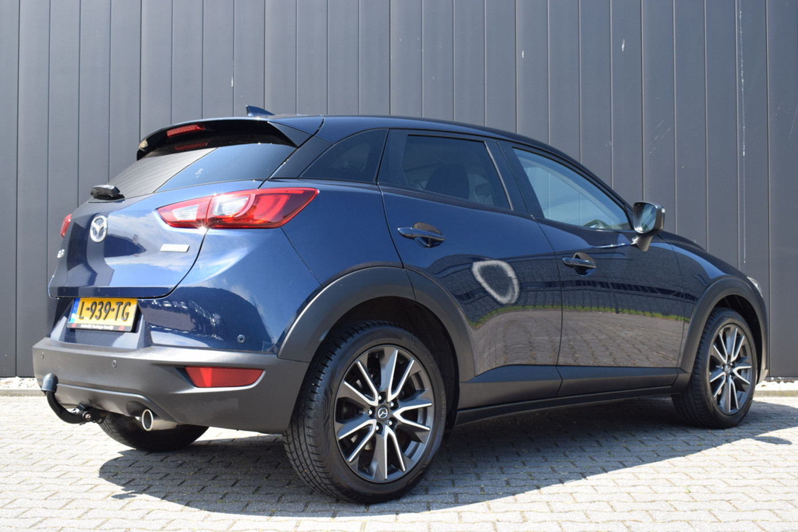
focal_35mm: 44
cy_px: 266
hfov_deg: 45.0
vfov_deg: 30.8
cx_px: 399
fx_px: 964
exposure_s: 1/250
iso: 400
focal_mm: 29
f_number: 8
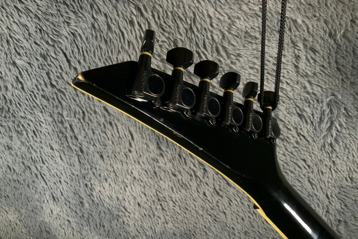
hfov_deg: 60.3
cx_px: 184
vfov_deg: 42.3
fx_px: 308
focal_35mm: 31
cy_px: 123
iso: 50
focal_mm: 3
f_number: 1.8
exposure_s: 1/104
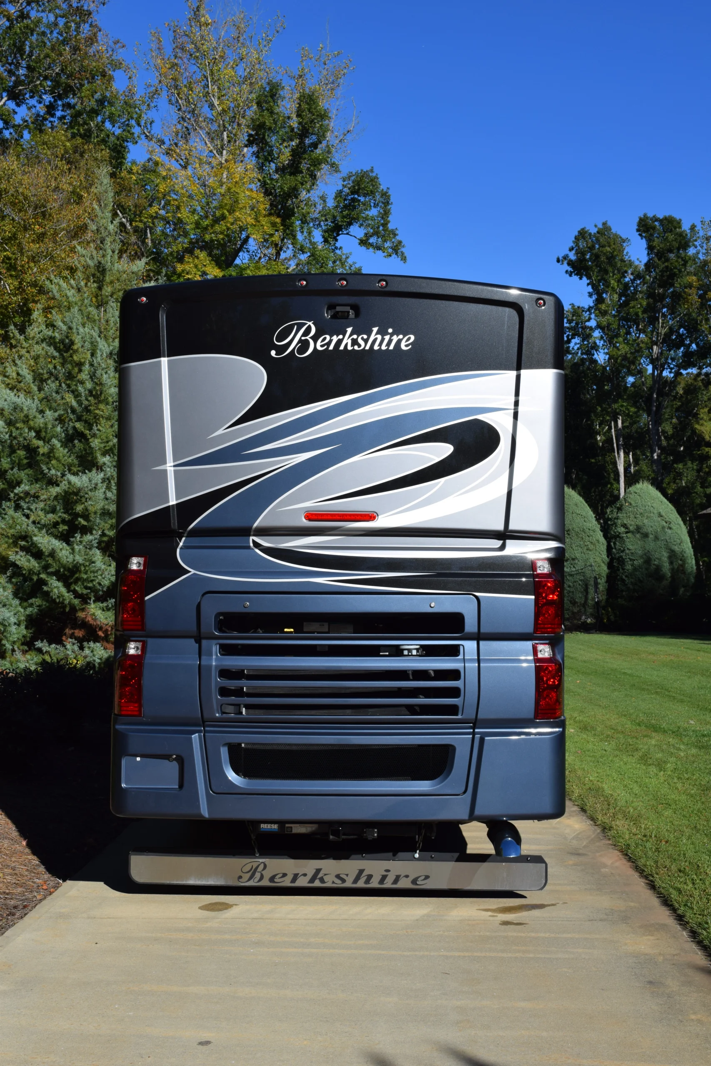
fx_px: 1288
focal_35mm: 44
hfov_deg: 30.9
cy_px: 533
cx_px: 356
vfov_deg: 45.0
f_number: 11
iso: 200
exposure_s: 1/500
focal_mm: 29
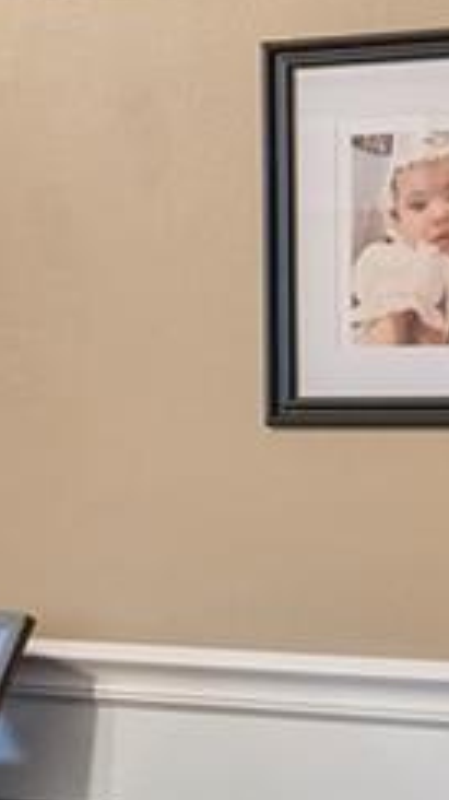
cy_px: 426
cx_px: -1160
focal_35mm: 132
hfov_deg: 7.4
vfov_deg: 16.3
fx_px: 2798
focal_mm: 15
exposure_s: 1/5
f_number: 8
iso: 500
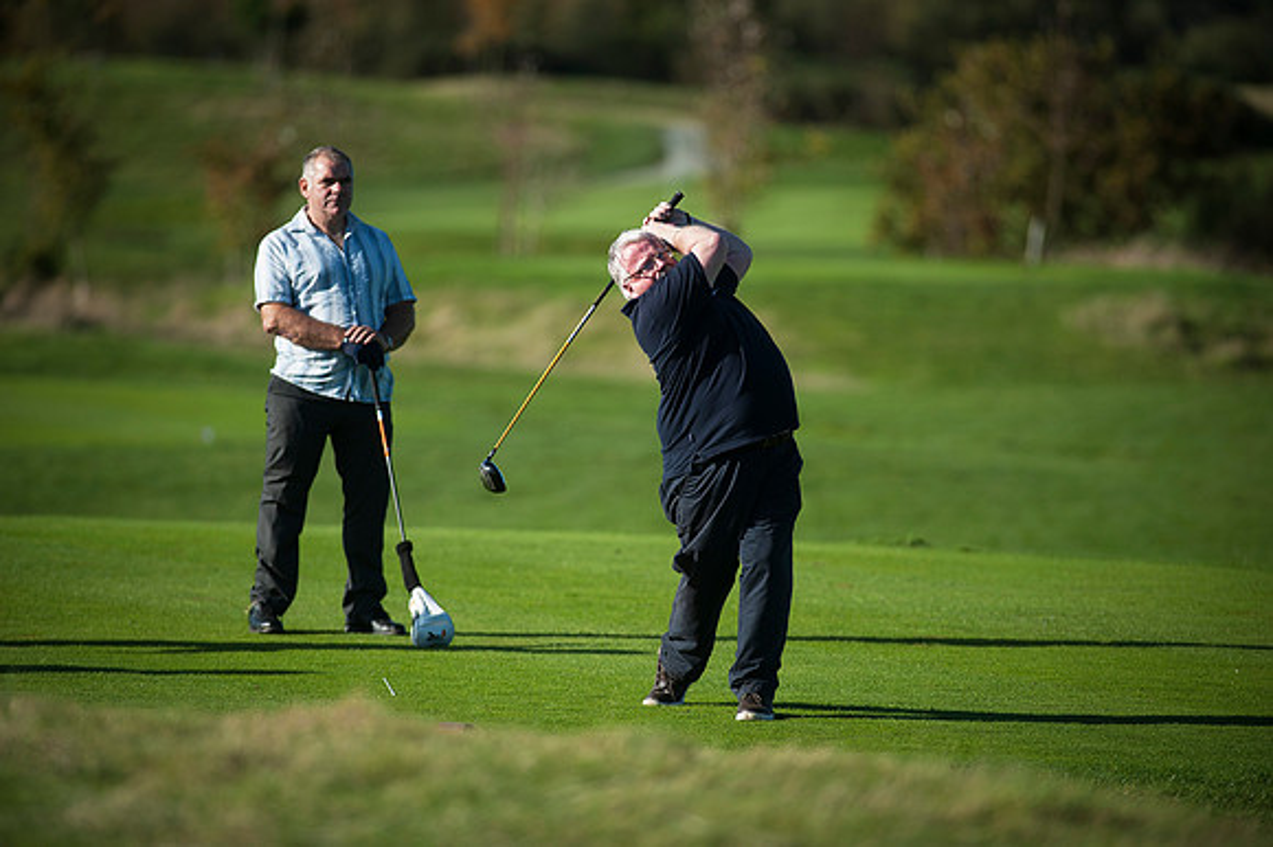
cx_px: 636
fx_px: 10602
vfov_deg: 4.6
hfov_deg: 6.9
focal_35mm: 300
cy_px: 424
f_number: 4
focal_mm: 300
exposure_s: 1/4000
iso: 400
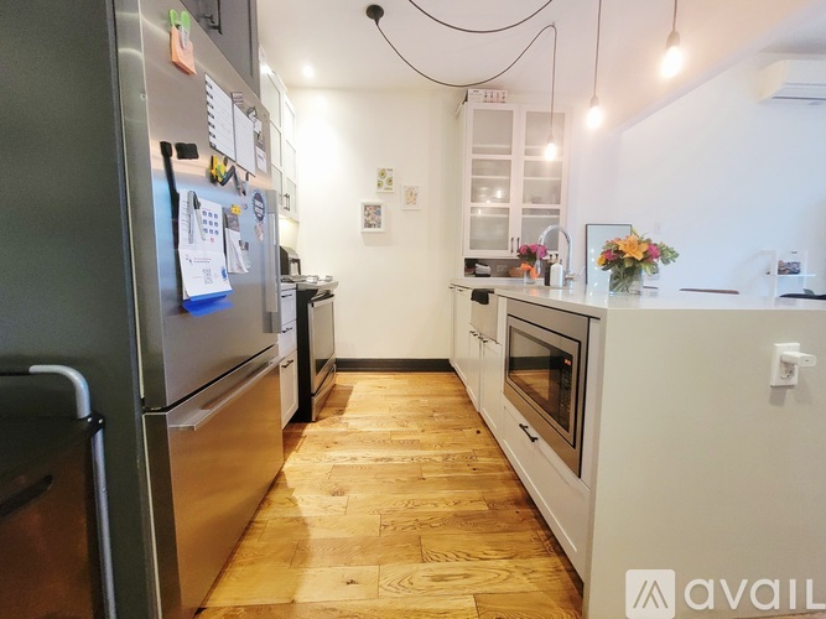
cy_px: 310
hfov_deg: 106.2
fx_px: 310
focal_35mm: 13
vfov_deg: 89.9
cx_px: 413
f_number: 2.2
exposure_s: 1/60.2
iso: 400
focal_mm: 2.2
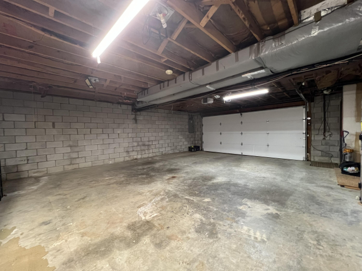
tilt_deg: -2.5
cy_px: 136
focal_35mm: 13
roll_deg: +1.1
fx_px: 136
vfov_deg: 89.9
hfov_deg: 106.2
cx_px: 181
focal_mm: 1.57
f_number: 1.8
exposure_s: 1/60
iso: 500
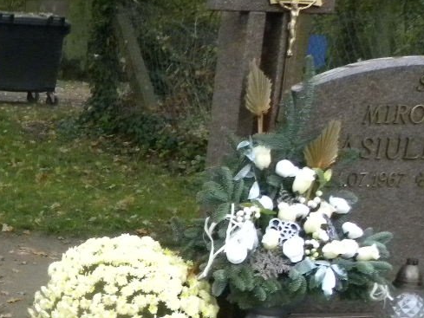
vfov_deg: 16.4
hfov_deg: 19.7
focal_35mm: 85
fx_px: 1041
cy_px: 419
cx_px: -231
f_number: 2.8
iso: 400
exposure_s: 1/200
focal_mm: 4.6
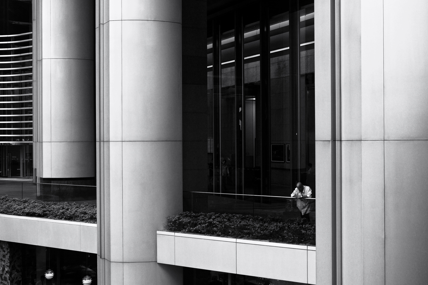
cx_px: 214
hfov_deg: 41.9
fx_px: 559
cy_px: 142
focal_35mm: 47
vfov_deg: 28.6
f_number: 3.3
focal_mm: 17
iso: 125
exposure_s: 1/100
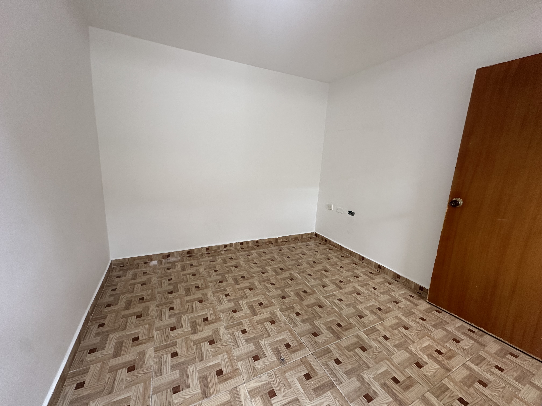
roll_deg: -2.8
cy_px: 203
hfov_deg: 102.1
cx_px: 271
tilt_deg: -11.0
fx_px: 219
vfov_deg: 85.7
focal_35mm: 14
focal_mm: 2.22
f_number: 2.2
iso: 125
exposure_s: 1/99
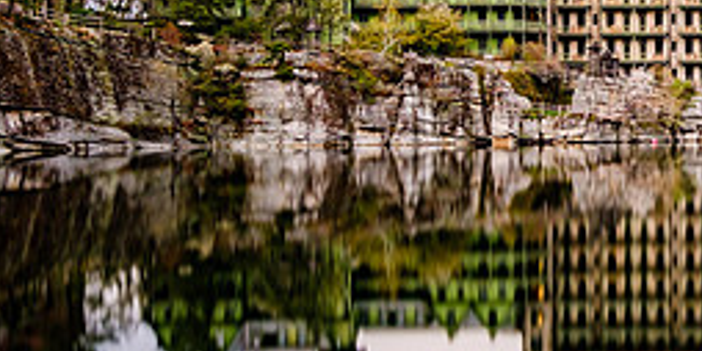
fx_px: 1233
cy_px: 112
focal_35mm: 68
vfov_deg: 16.2
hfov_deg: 29.1
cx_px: 745
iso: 160
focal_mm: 18.2
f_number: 8
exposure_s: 50
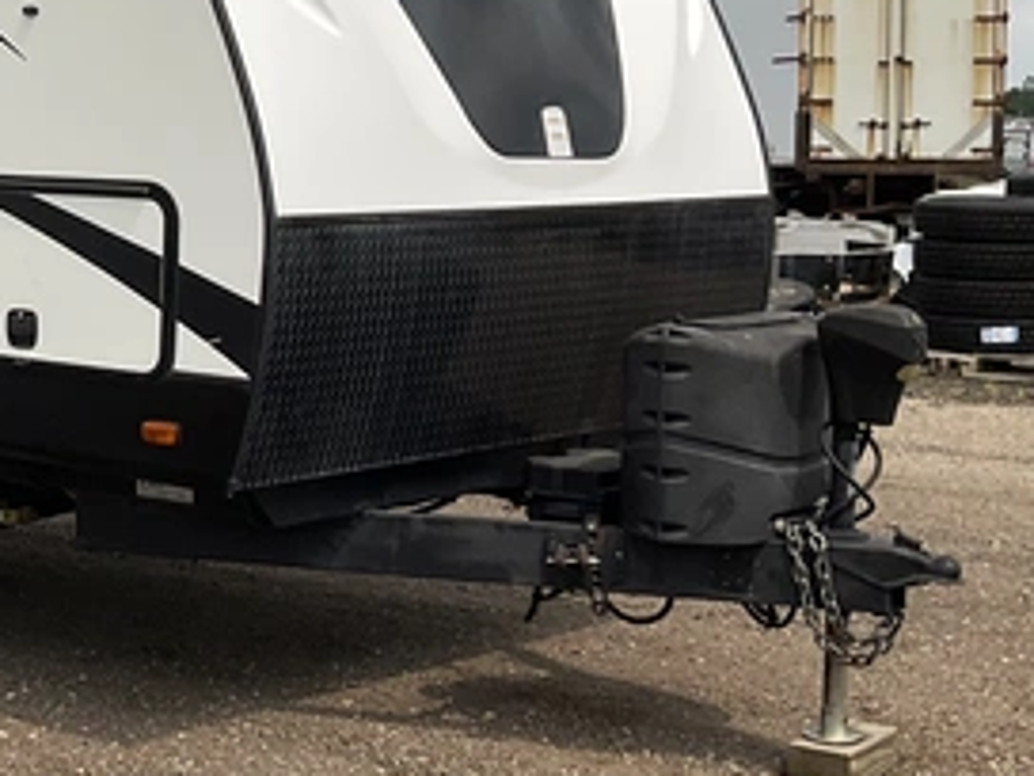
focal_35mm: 80
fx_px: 2390
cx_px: -110
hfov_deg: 22.9
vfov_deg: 18.3
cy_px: 223
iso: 25
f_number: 1.8
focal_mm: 3
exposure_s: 1/2538
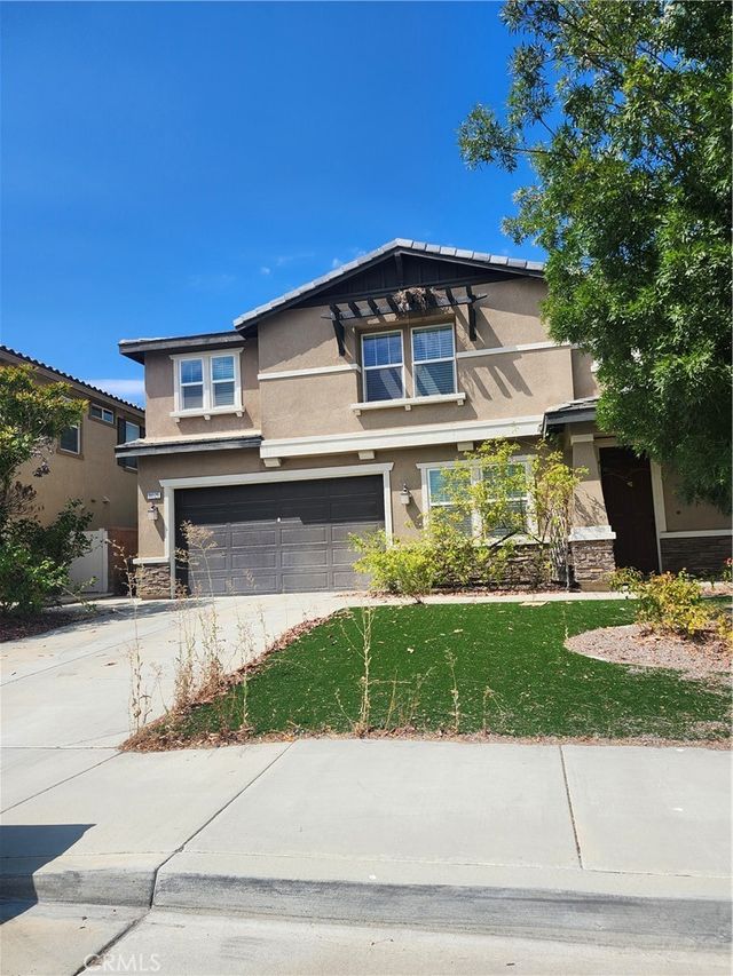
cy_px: 488
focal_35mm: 23
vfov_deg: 73.9
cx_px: 366
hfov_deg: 58.9
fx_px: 649
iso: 25
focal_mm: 5.54
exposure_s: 1/1718
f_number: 1.8
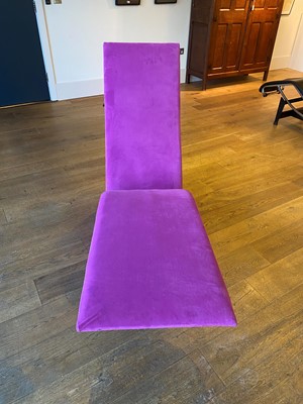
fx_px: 303
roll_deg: +0.2
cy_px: 202
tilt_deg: -34.6
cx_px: 152
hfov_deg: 53.1
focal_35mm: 26
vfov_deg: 67.3
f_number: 1.8
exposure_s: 1/50
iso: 200
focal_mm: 4.25
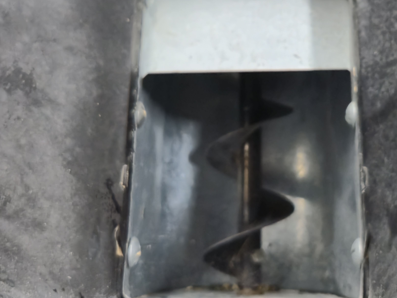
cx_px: 243
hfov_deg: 33.1
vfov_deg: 24.4
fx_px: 665
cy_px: 17
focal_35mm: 58
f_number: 1.8
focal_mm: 5.4
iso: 320
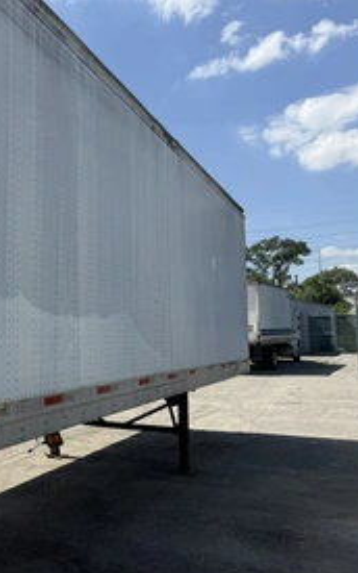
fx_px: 577
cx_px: 4
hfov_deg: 31.9
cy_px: 277
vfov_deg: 52.7
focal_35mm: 37
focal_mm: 6.76
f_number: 1.78
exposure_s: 1/5714
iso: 80
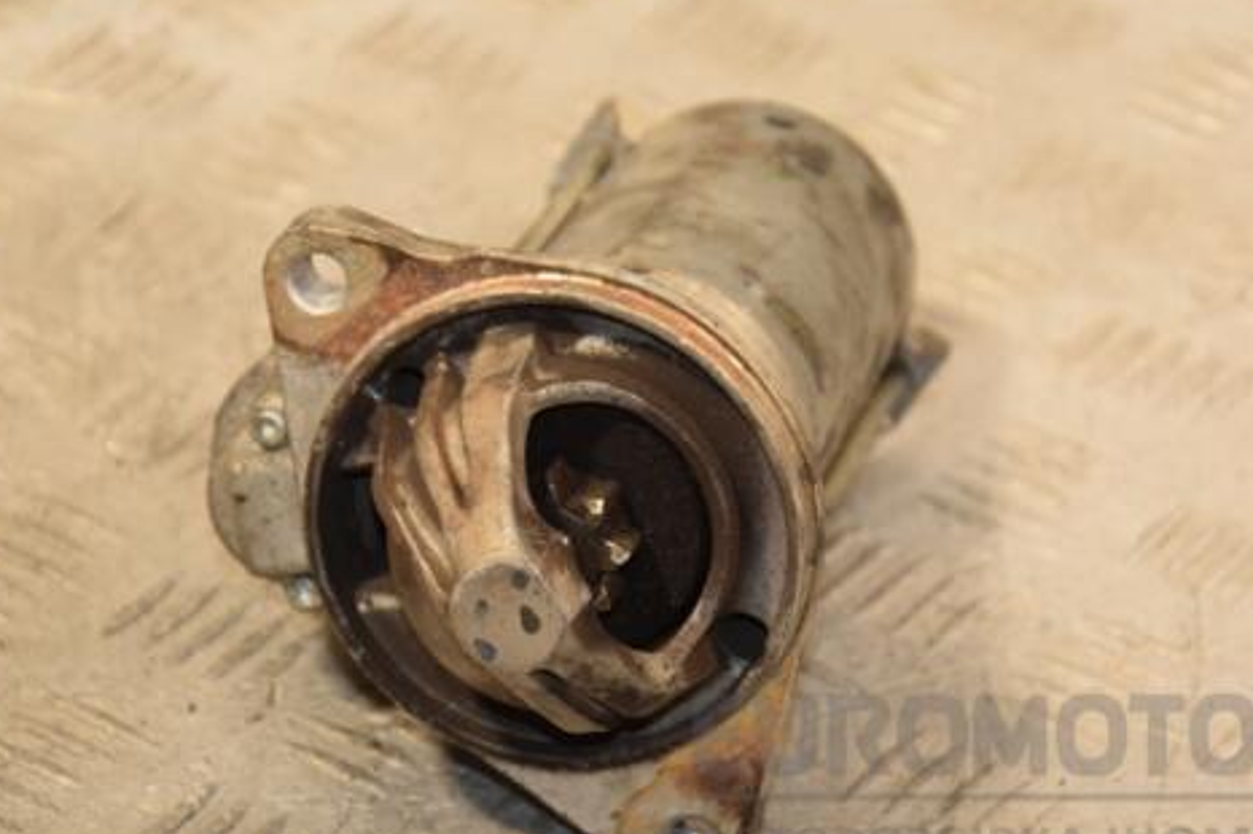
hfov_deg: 11.8
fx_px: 6052
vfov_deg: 7.9
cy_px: 377
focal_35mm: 174
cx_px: 643
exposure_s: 1/160
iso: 800
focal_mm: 90
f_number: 5.6
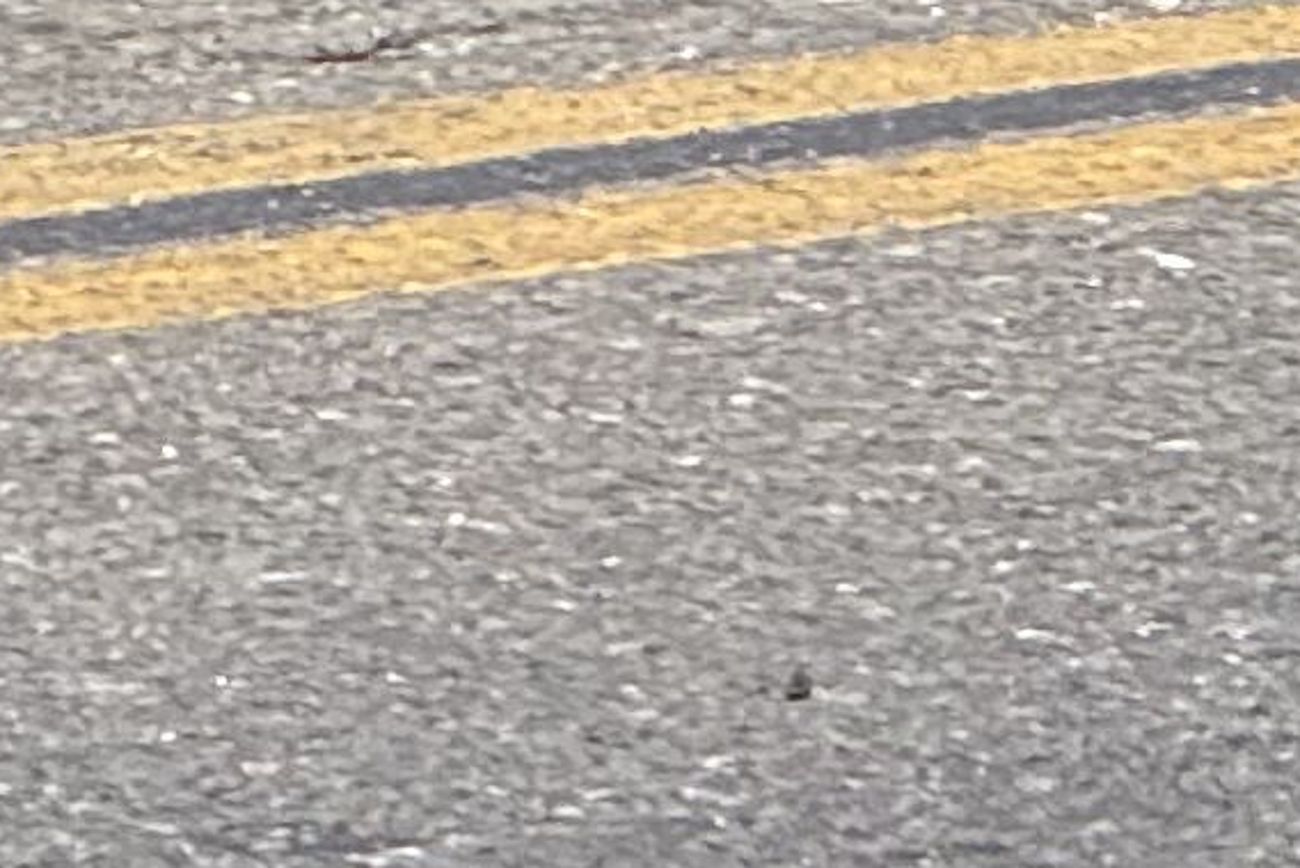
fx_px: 32001
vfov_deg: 1.5
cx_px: -867
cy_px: -2256
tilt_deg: -3.7
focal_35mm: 886
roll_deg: +1.9
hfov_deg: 2.3
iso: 64
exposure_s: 1/1033
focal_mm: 15.66
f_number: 2.8
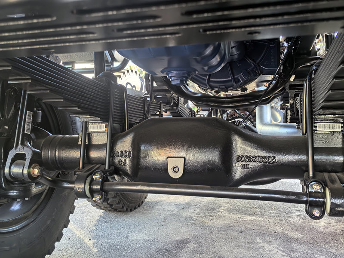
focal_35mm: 33
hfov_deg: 55.4
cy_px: 129
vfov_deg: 42.9
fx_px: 328
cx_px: 172
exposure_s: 1/100
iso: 50
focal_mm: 5.75
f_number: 2
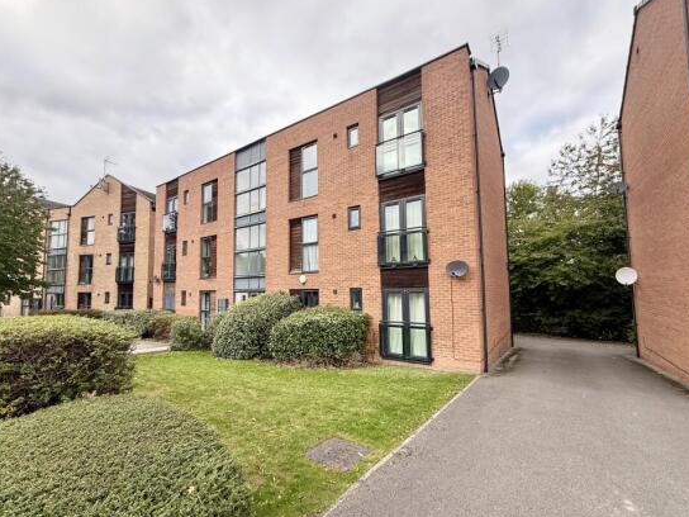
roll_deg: +0.5
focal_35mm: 15
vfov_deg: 81.7
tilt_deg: +4.3
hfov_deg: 98.2
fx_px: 299
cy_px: 269
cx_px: 343
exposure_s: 1/448
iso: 64
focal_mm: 2.22
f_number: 2.2
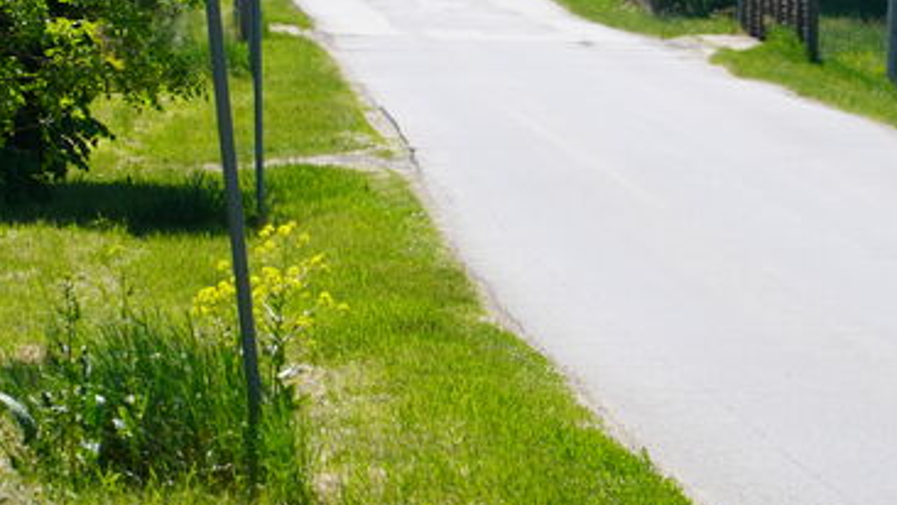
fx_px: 8091
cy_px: 77
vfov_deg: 3.6
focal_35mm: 340
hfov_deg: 6.3
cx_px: 547
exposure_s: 1/640
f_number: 5
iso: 100
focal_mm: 99
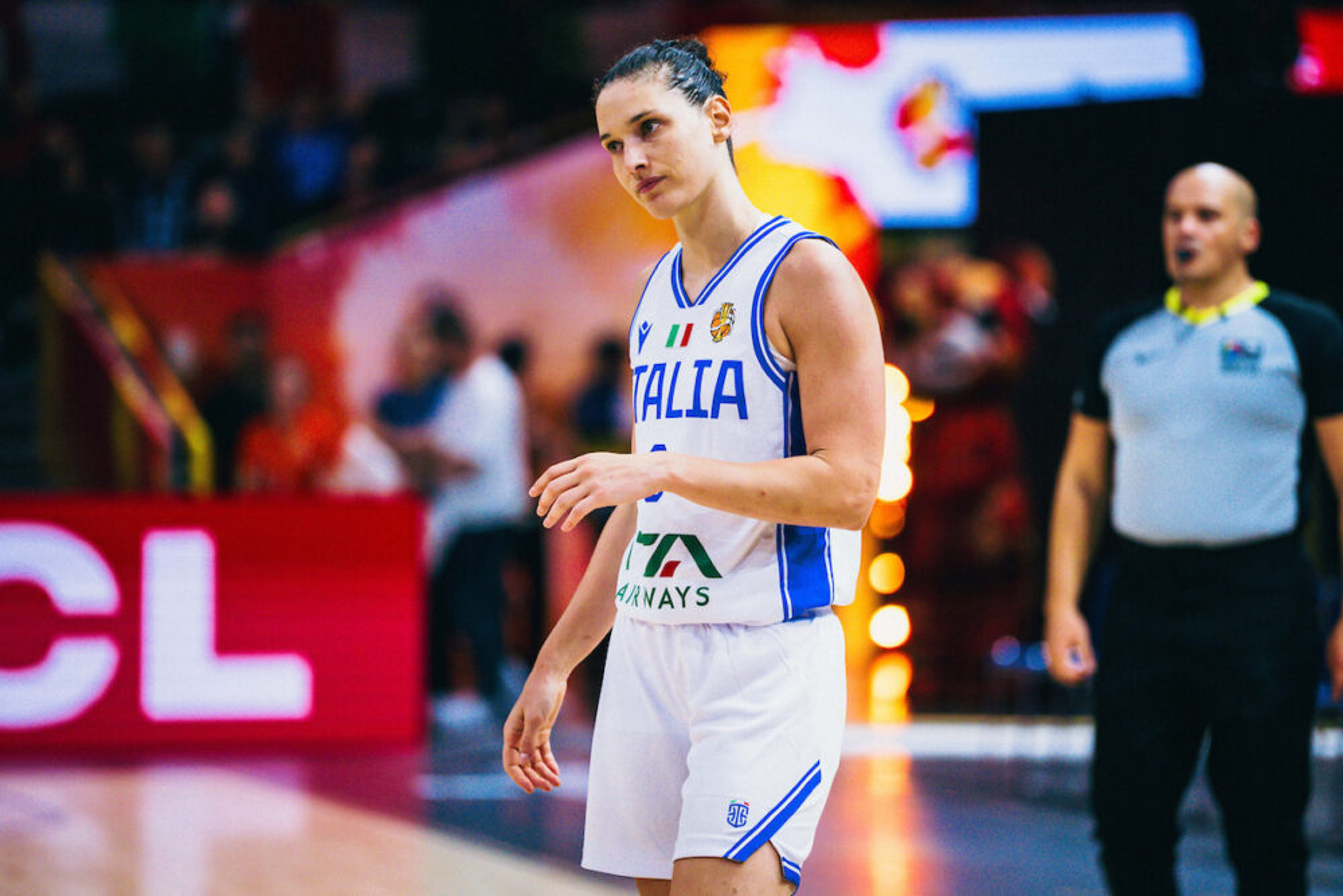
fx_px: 7462
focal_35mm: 200
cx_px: 672
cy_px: 448
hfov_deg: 10.3
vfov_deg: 6.9
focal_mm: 200
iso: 2500
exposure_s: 1/1600
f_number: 2.8
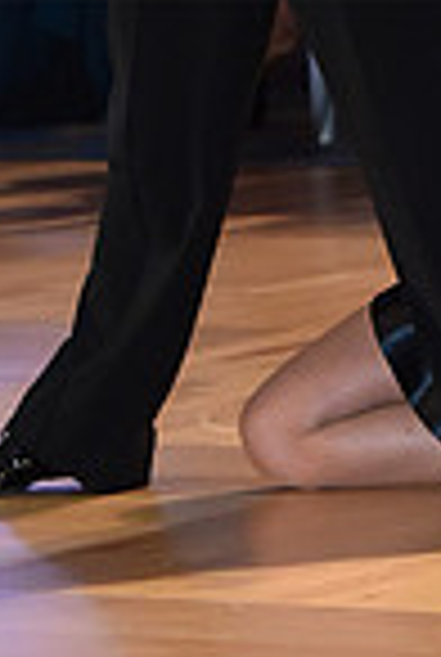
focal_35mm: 404
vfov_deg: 5.1
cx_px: 619
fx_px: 7388
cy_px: -148
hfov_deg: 3.4
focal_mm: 102
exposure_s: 1/320
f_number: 4.5
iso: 2000
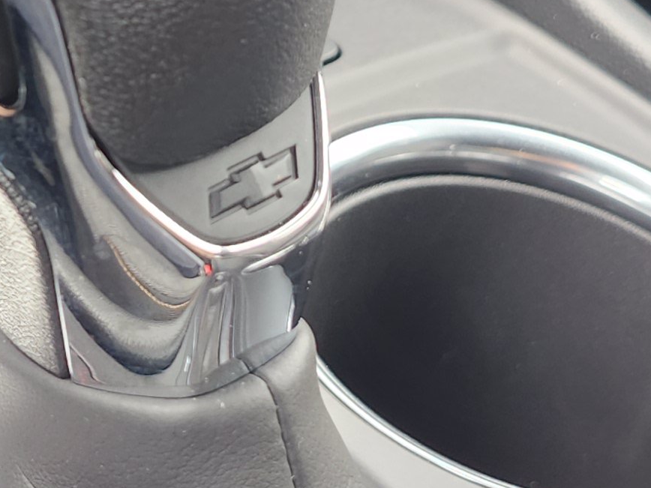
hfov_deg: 18.3
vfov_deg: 14.0
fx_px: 1993
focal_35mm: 106
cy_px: 289
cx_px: 67
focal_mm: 5.54
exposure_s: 1/120
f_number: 1.8
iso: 125
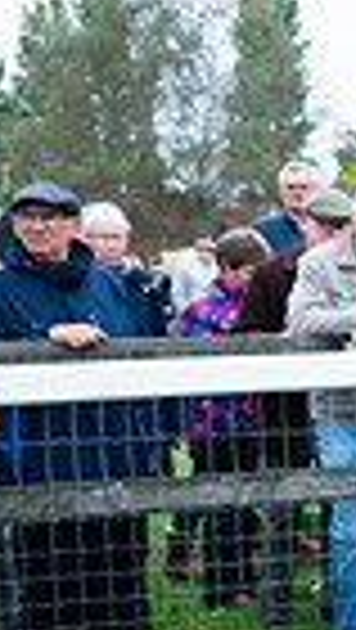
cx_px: 1059
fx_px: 1741
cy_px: 432
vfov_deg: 20.5
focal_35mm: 104
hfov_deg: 9.3
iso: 500
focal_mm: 24
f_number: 4
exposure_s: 1/1000
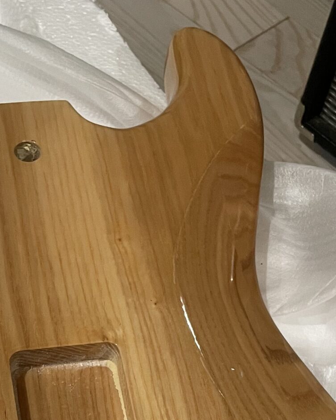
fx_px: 858
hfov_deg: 21.9
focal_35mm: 69
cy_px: 482
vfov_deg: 25.2
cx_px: 79
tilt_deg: -62.2
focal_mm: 4.2
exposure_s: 1/60
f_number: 1.6
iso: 250
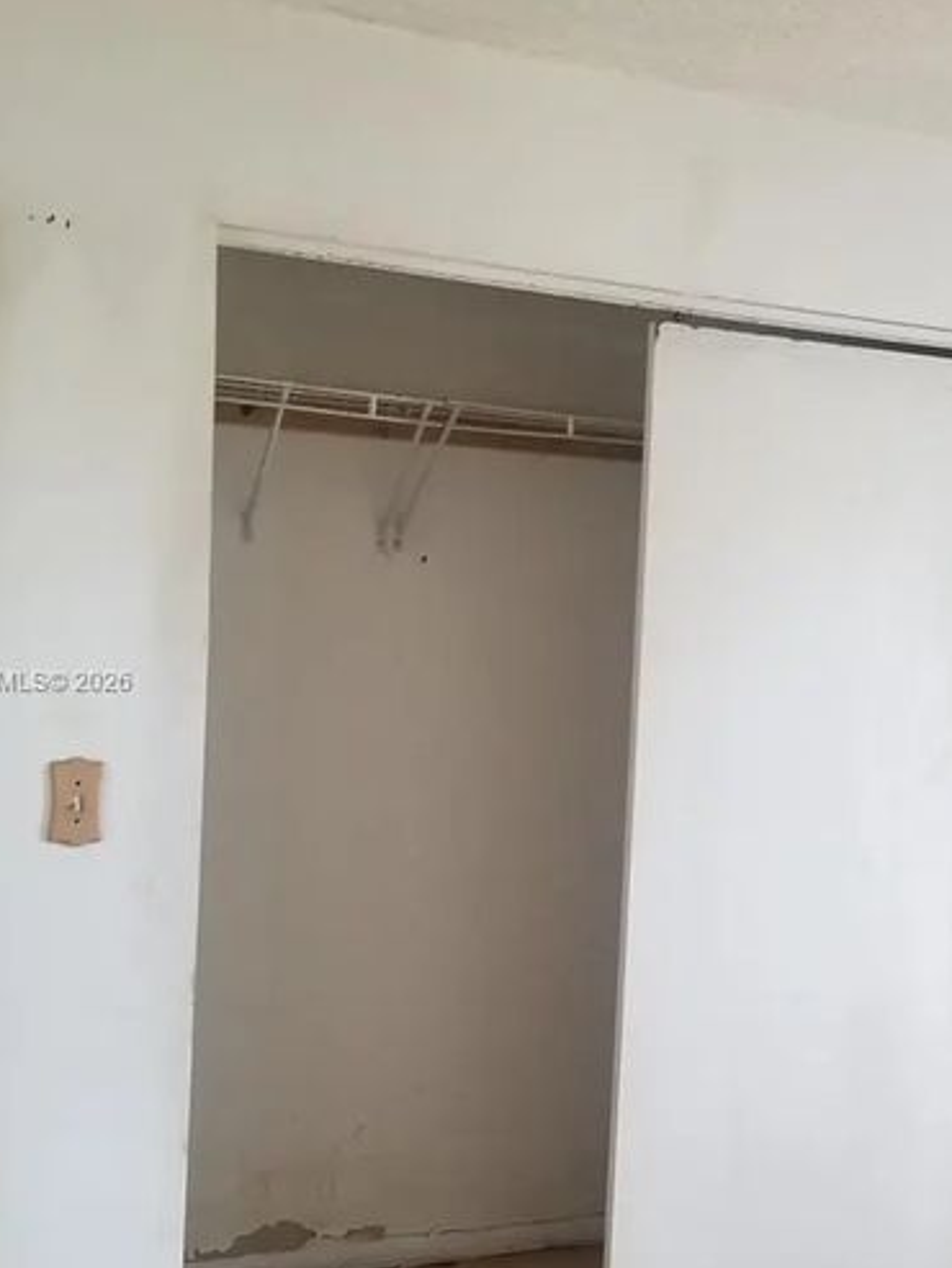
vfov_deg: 42.0
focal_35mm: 45
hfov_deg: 32.0
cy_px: 683
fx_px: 1649
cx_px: 615
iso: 250
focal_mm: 4.25
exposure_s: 1/20
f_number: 1.7
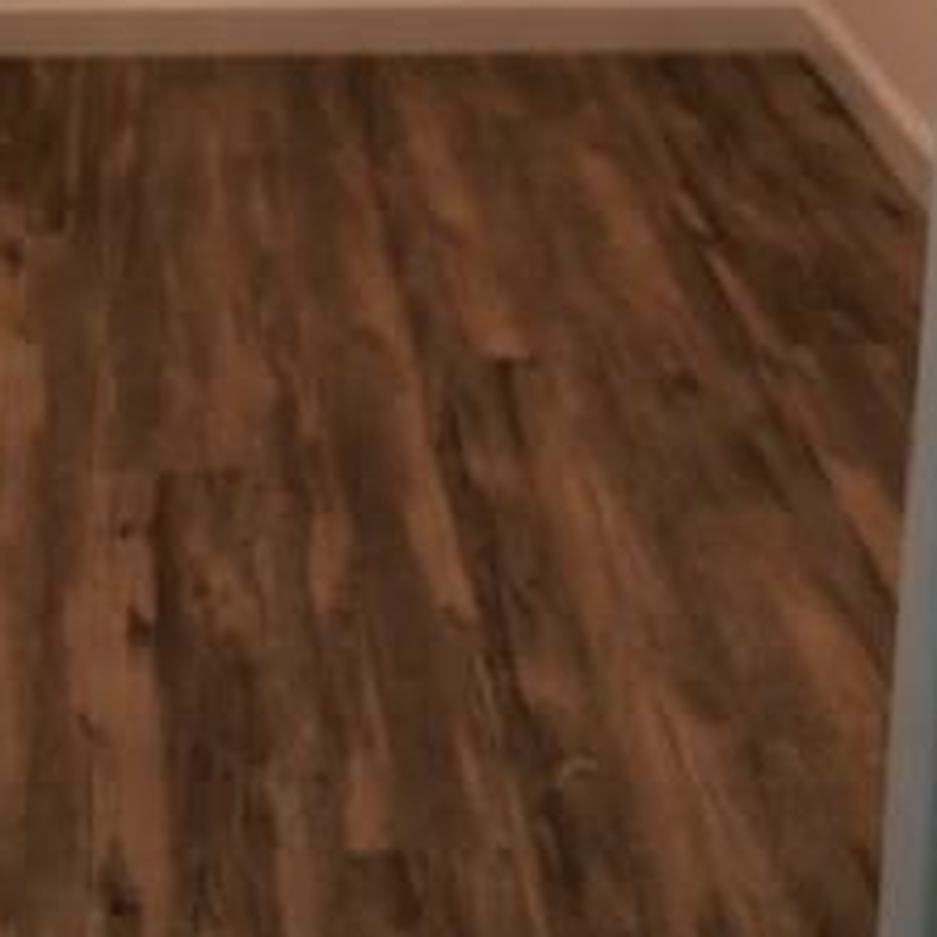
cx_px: 227
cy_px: -227
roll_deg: +0.1
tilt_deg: -11.7
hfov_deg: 24.0
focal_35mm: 71
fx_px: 2174
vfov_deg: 22.2
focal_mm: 3.99
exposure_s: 1/20
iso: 40
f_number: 1.8
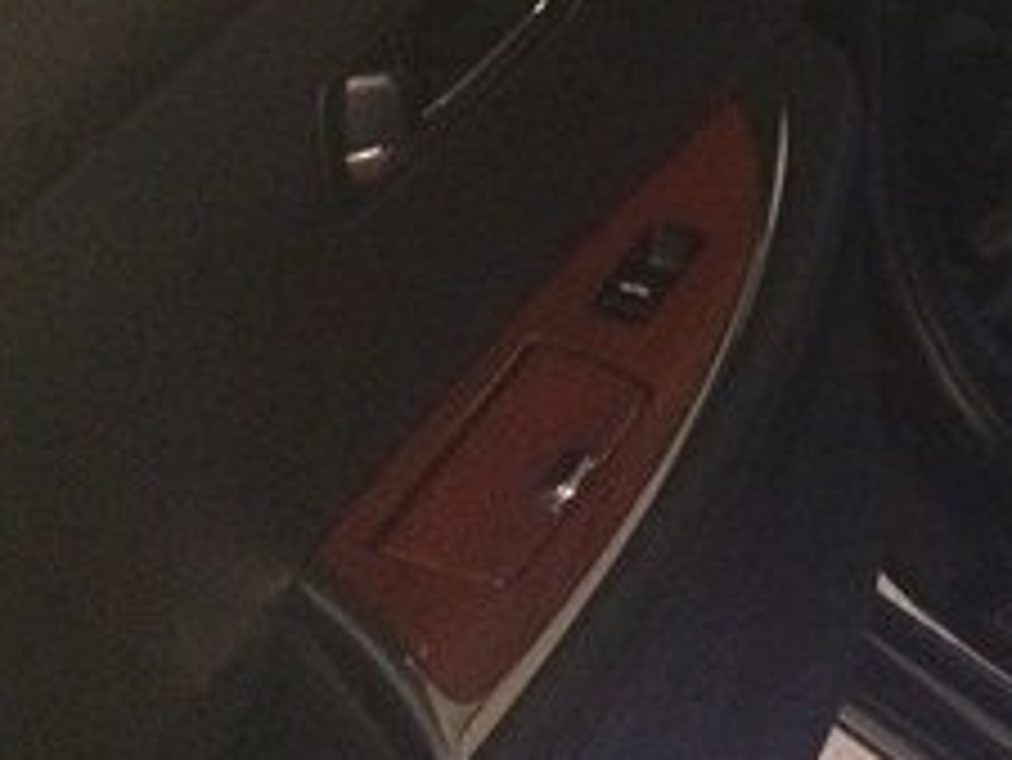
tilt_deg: -28.6
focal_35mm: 85
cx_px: 1430
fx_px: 2486
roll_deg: -0.2
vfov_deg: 16.3
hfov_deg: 20.4
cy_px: -268
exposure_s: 1/17
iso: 500
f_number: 2.2
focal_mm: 4.15
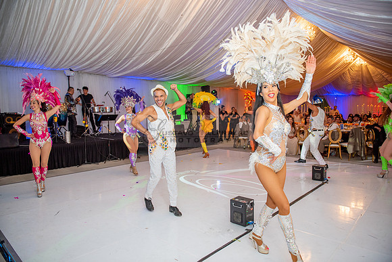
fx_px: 261
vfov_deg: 53.2
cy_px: 131
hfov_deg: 73.7
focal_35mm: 24
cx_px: 196
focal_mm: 24
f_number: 2.8
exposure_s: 1/160
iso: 1000
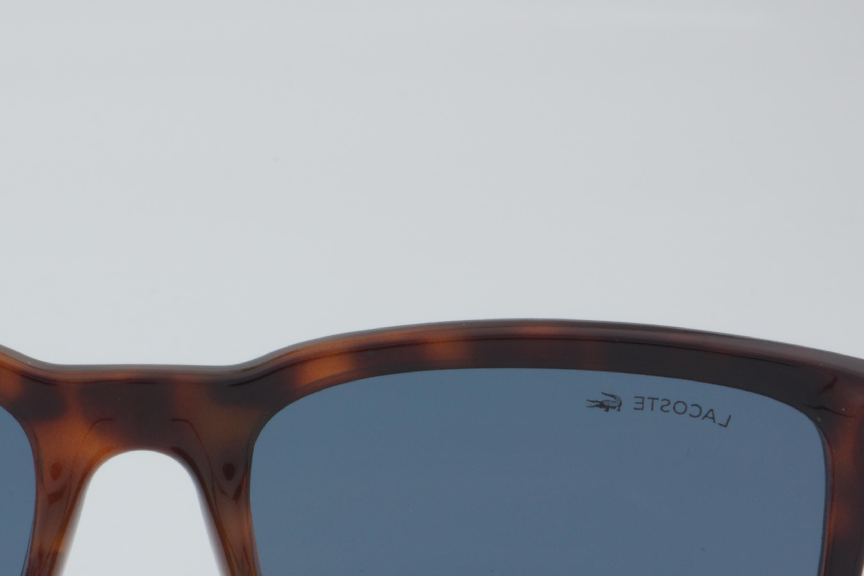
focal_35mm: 134
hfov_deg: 15.2
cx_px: 142
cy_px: 465
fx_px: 3216
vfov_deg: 10.2
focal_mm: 50
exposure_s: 1/4
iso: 100
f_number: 32
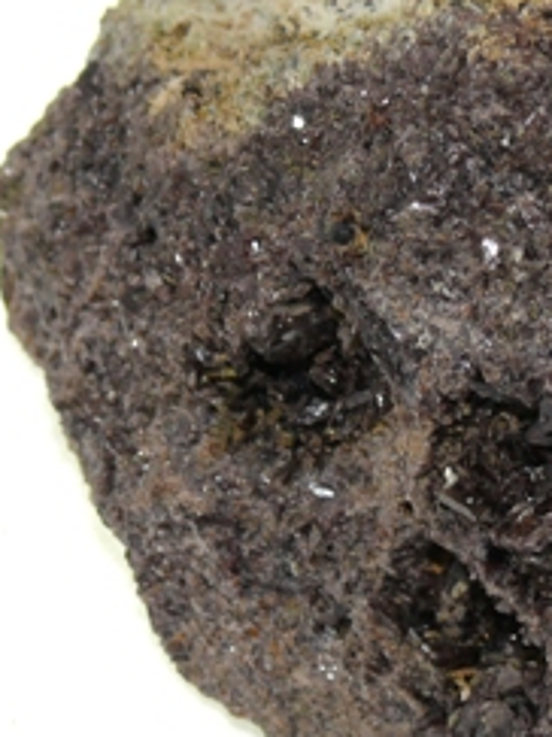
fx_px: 4043
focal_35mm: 190
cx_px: 446
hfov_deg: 7.8
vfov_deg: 10.4
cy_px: 359
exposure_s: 1/200
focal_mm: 22.9
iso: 100
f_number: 4.5
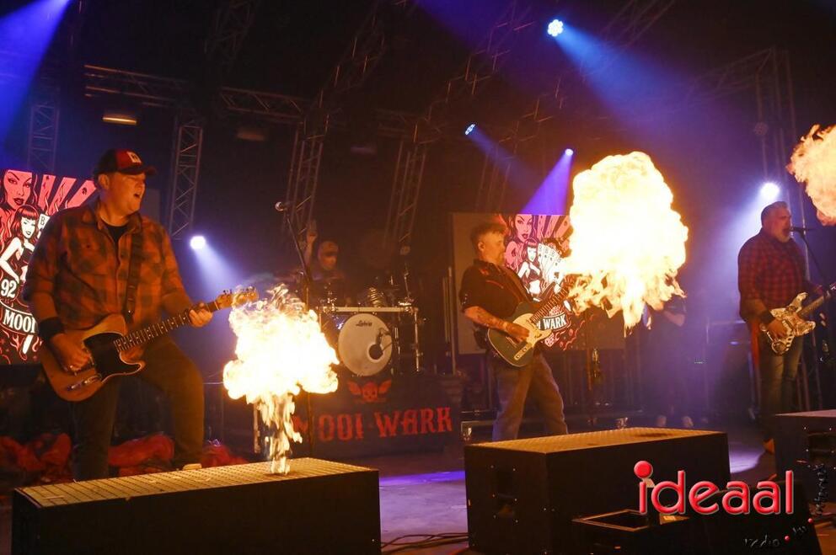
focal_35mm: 36
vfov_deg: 36.8
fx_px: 835
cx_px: 418
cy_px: 278
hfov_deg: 53.2
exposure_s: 1/200
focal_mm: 36
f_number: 22
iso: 8000
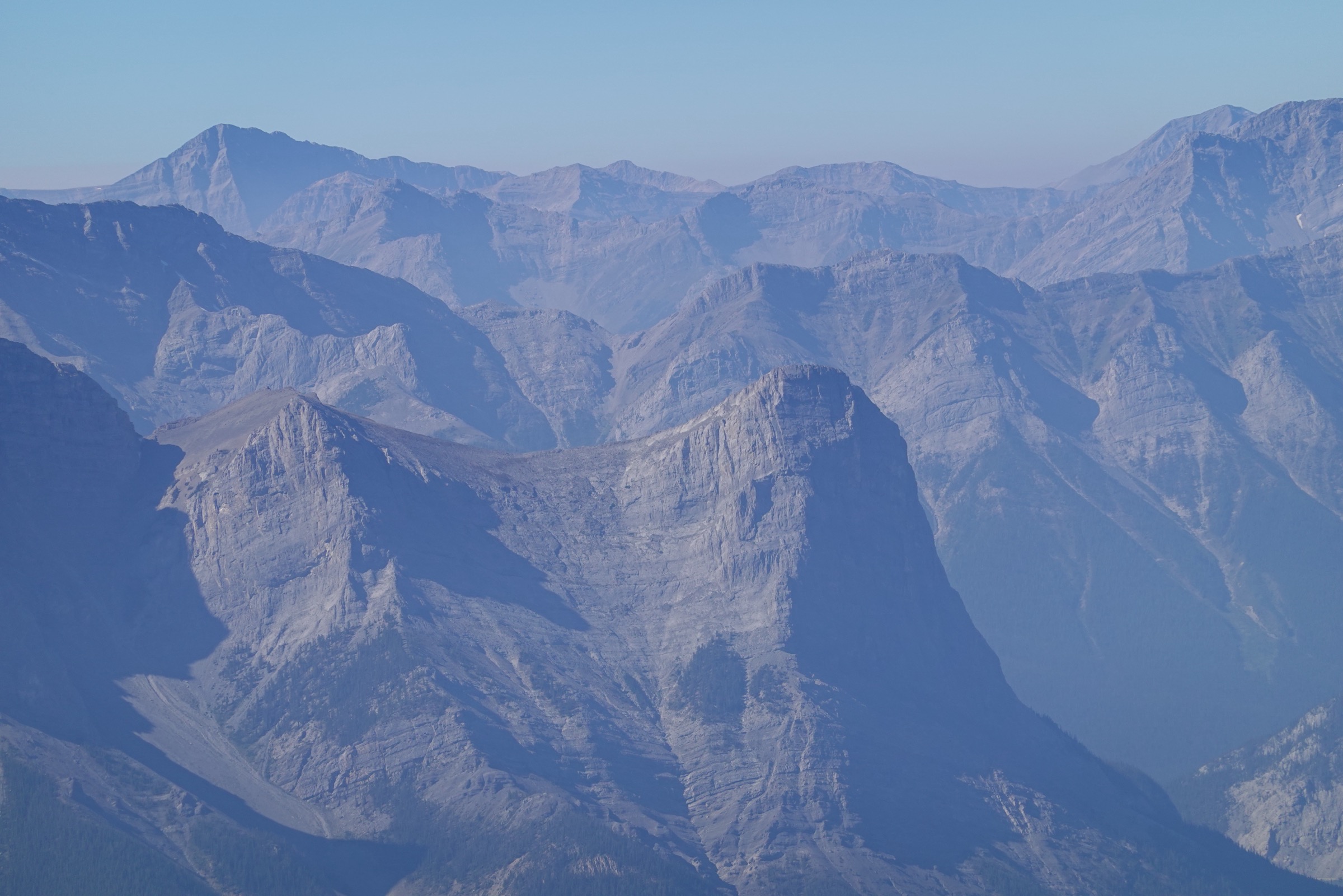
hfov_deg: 10.3
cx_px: 672
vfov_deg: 6.9
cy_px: 448
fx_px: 7461
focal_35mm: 200
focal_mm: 72
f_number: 5.6
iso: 100
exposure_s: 1/640
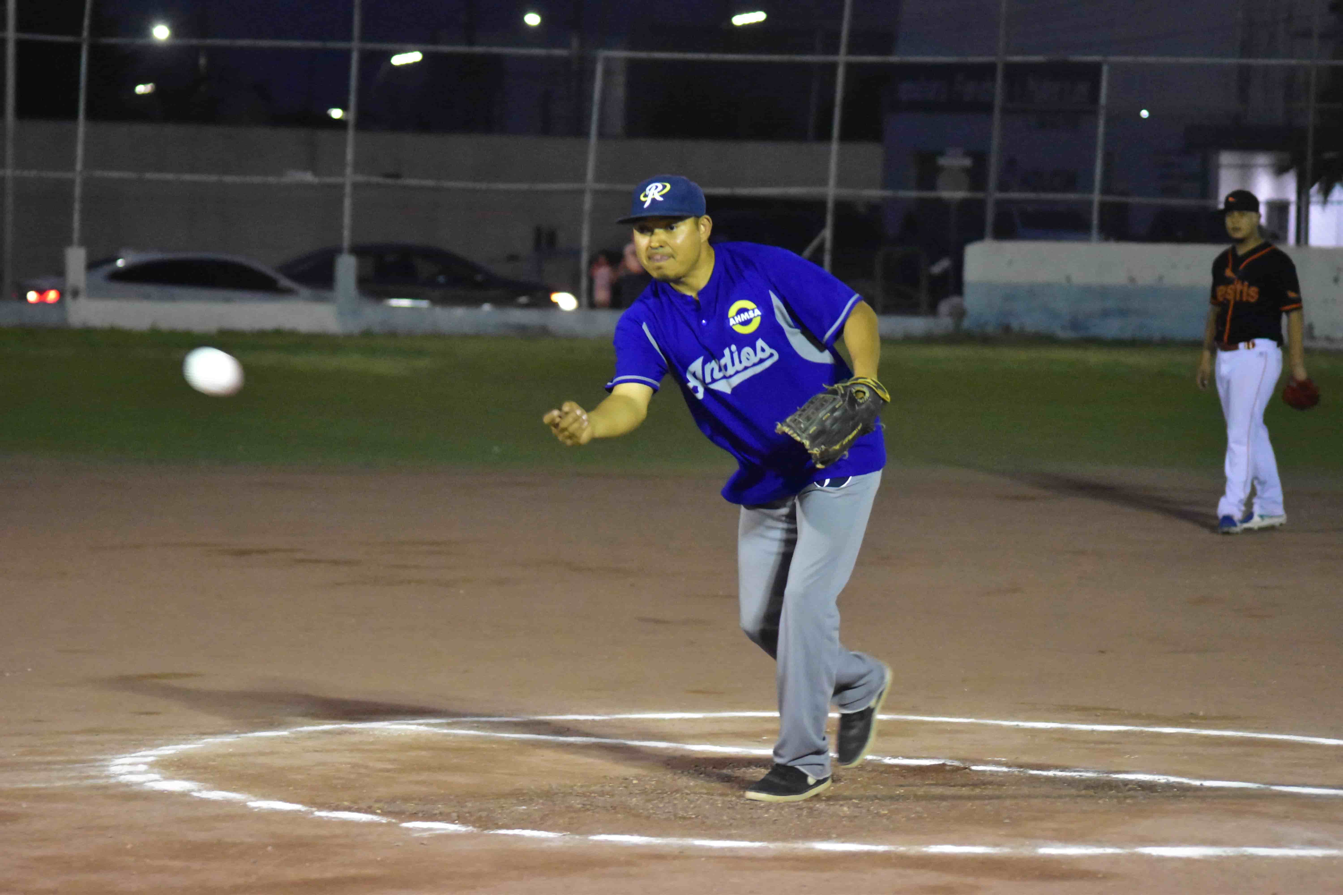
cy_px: 448
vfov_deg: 8.3
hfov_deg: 12.5
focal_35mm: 165
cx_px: 672
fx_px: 6155
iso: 8000
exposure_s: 1/160
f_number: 5.6
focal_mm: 110
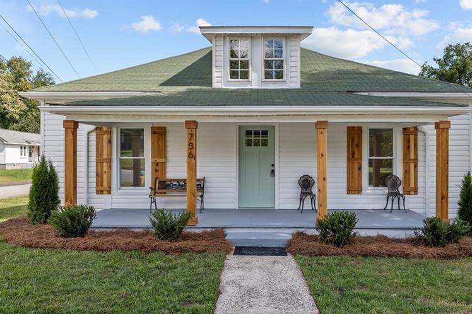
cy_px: 155
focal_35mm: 26
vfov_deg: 49.5
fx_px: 341
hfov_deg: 69.3
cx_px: 257
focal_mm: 19
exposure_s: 1/320
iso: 200
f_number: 5.6
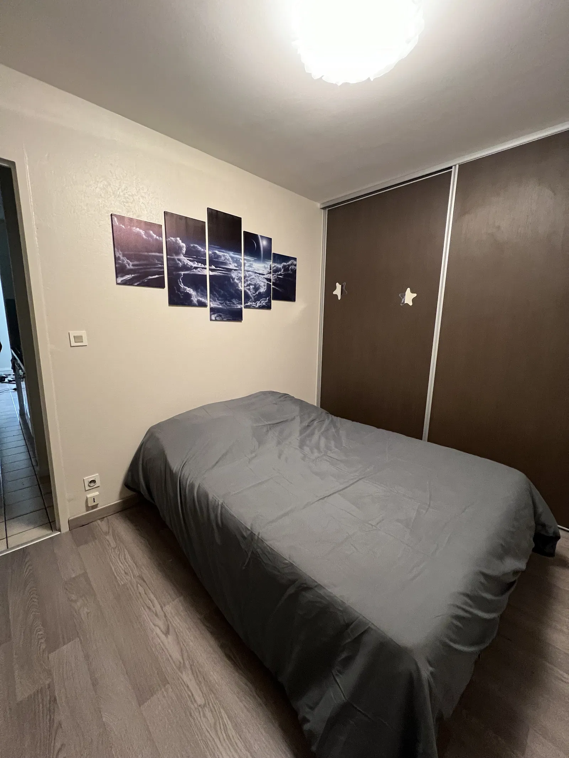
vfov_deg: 106.2
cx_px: 284
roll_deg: -1.4
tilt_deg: -10.1
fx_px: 285
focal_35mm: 13
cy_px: 379
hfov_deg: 89.9
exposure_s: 1/50
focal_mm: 1.57
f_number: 1.8
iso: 400
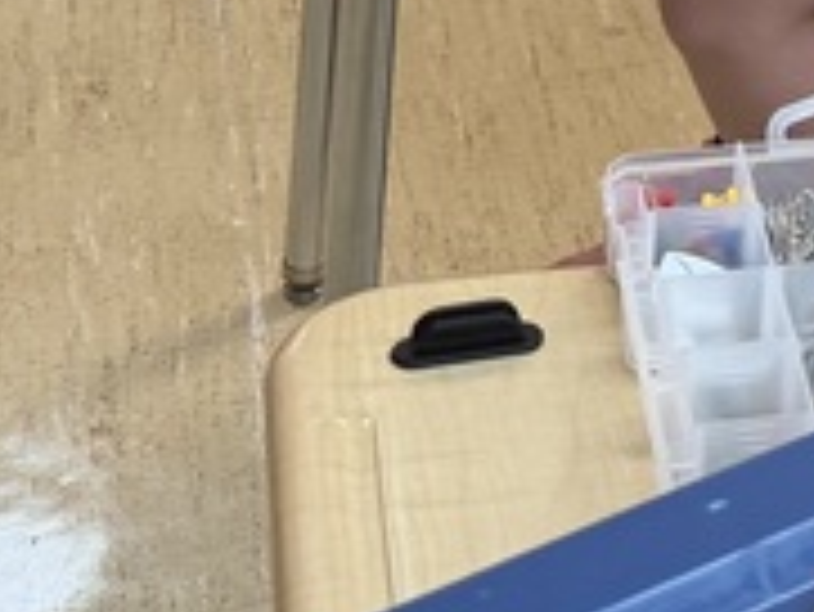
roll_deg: -3.3
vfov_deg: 9.2
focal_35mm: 136
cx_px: 1241
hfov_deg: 13.6
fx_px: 3200
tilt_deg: -8.0
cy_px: -1080
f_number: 1.78
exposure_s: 1/120
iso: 100
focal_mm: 6.76
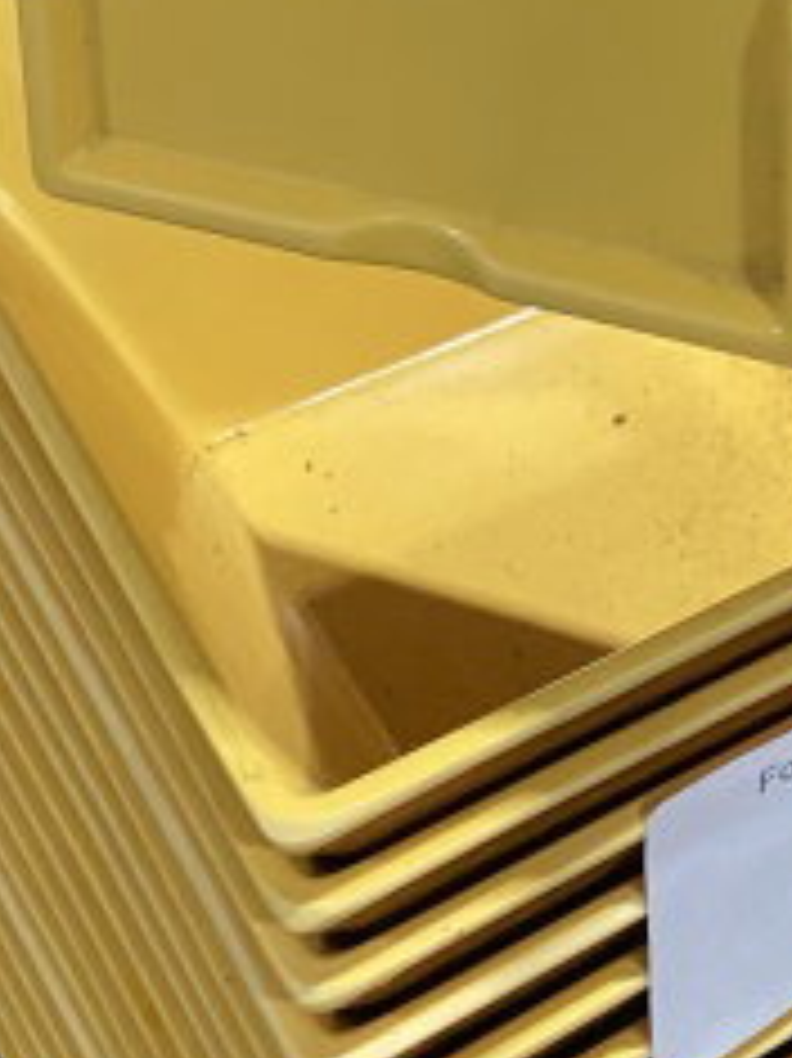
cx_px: 720
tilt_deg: -24.0
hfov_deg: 16.2
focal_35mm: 90
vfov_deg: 19.4
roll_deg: -2.4
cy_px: -466
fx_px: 2748
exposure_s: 1/60
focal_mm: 4.25
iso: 200
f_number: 1.8
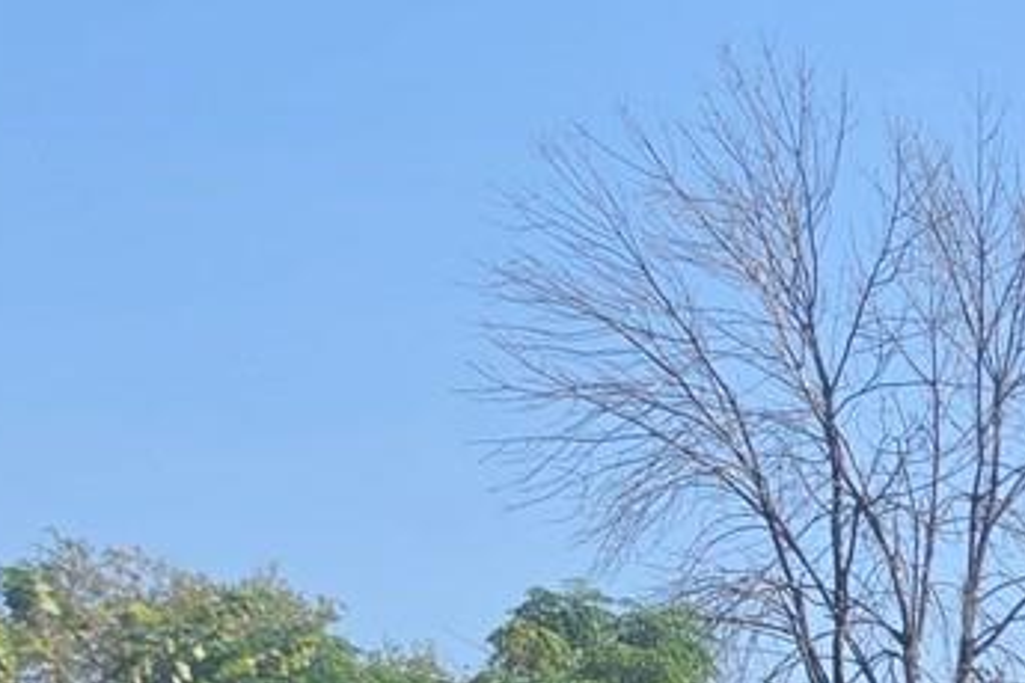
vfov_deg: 9.2
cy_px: 1209
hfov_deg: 12.6
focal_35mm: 142
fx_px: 4043
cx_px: 2095
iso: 64
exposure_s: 1/3788
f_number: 1.4
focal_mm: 6.5
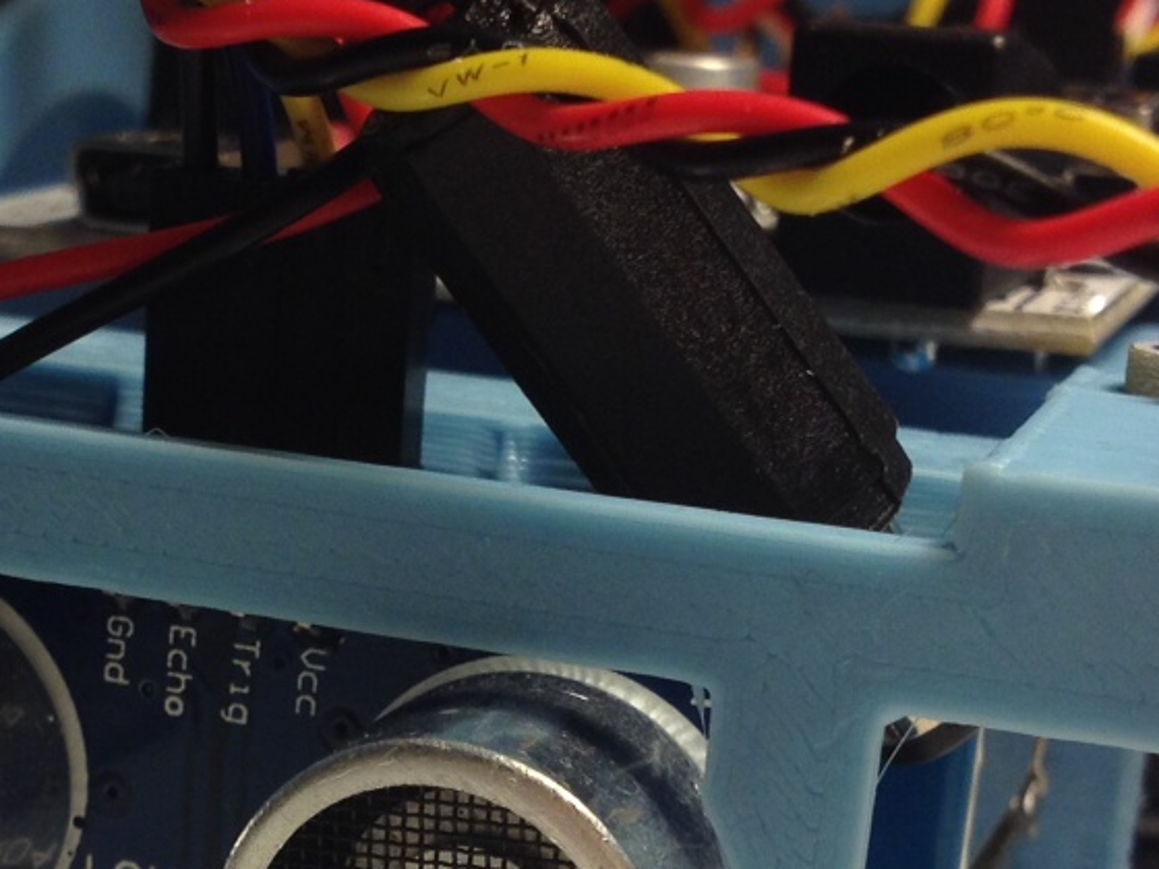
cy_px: 788
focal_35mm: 102
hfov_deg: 19.1
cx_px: 281
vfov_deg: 14.4
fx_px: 3415
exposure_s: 1/60
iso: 50
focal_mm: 4.28
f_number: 2.4
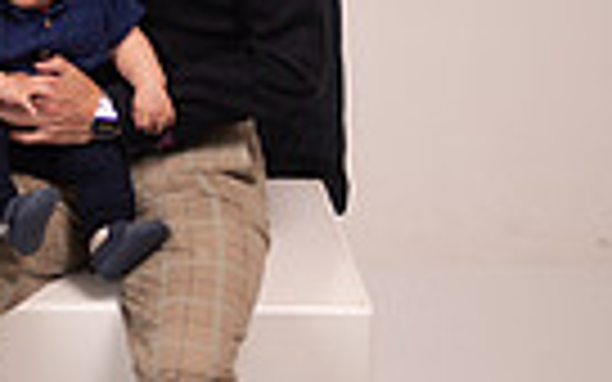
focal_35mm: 118
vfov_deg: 11.0
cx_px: 0
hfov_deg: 17.3
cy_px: -4
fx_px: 1968
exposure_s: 1/400
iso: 320
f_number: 3.2
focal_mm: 35
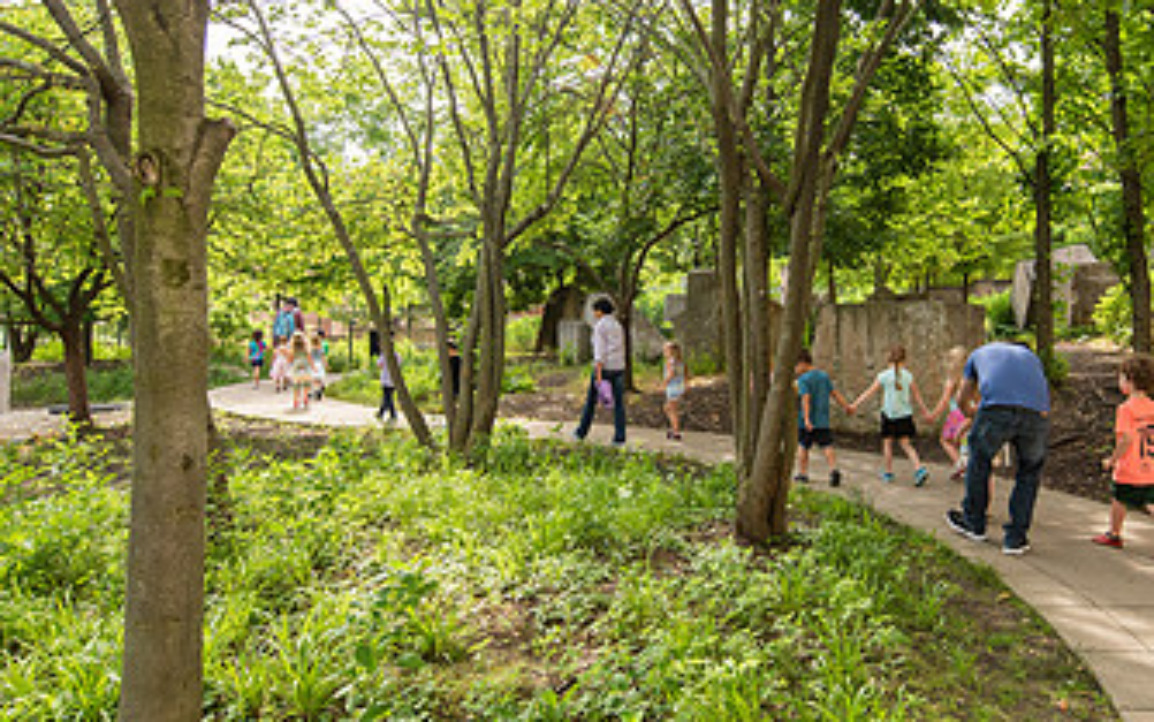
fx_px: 818
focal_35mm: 26
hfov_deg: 69.6
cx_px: 698
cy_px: 312
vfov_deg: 47.5
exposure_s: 1/1000
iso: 400
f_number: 3.5
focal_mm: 14
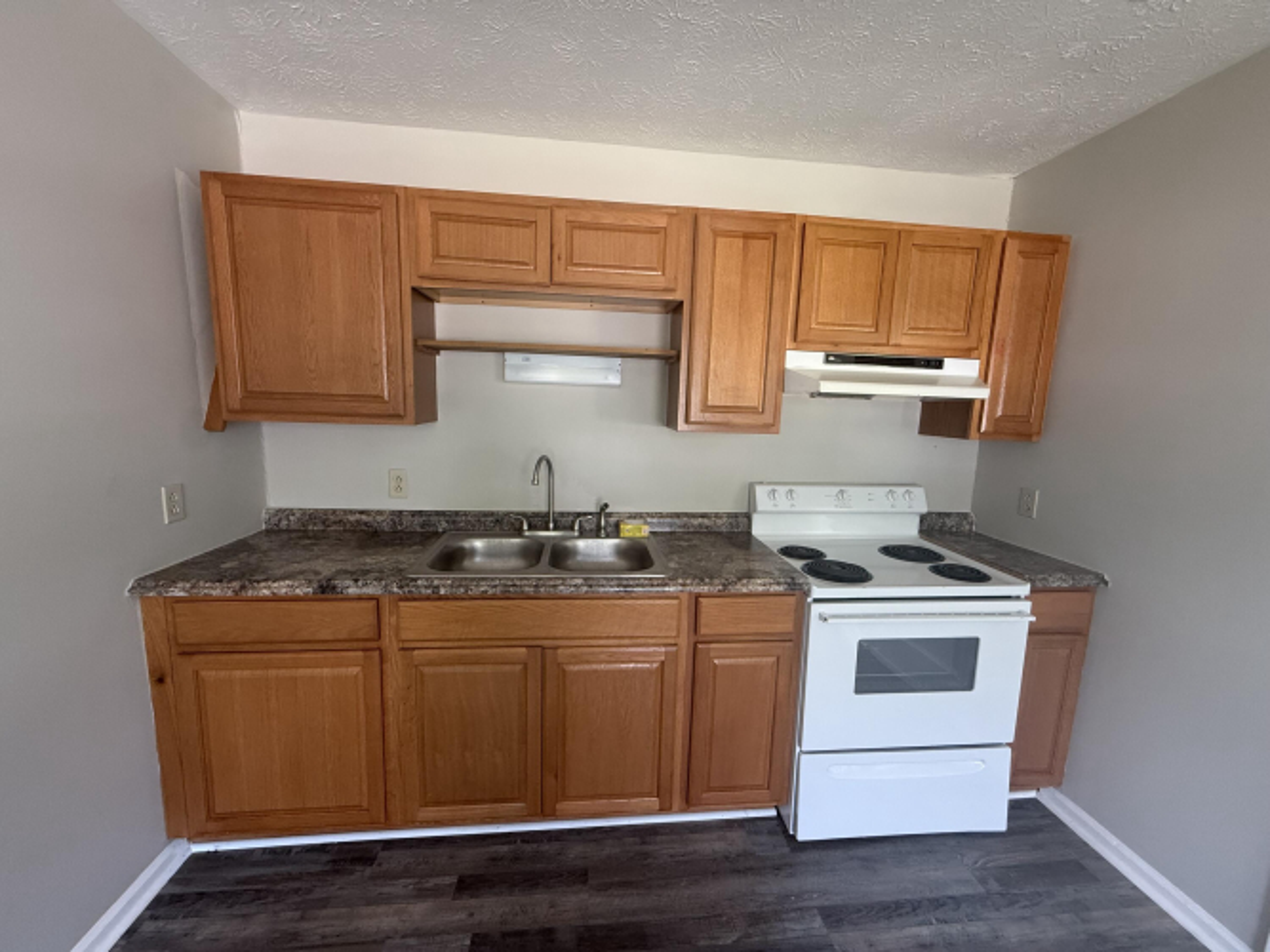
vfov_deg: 85.7
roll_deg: -1.5
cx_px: 635
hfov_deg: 102.1
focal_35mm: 14
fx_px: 514
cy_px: 476
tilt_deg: -8.6
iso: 200
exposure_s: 1/99
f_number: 2.2
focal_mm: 2.22
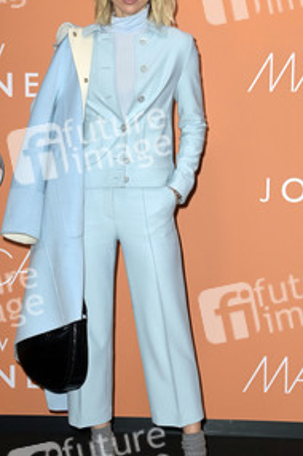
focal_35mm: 81
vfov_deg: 25.1
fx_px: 1025
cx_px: 136
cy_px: 226
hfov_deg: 16.8
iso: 640
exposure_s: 1/250
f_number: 7.1
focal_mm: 58
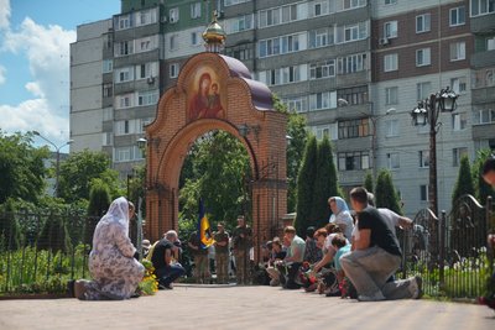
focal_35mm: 70
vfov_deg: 19.5
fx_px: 963
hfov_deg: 28.8
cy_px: 165
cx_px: 248
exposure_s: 1/250
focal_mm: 70
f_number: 2.8
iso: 500
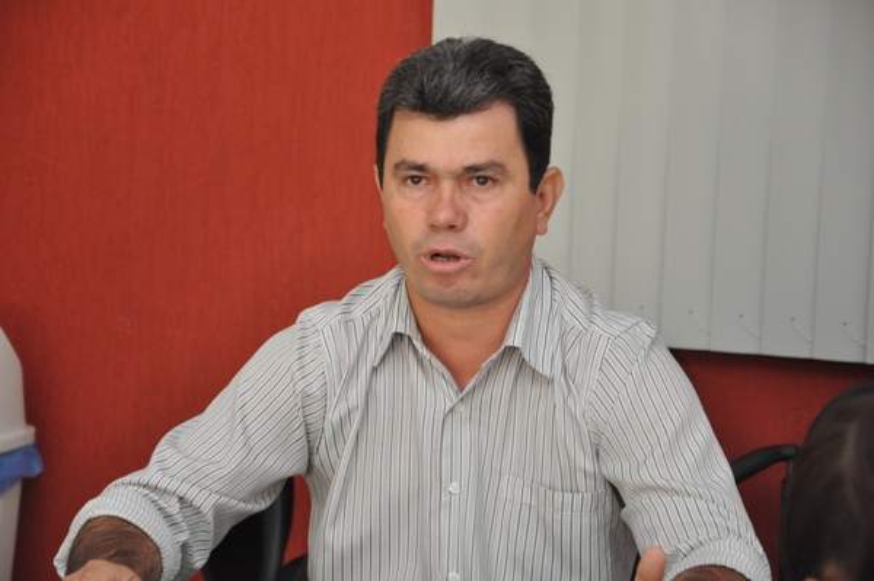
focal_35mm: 138
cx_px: 437
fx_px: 3347
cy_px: 290
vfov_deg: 9.9
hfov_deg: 14.9
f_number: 7.1
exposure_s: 1/50
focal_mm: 92
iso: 1600
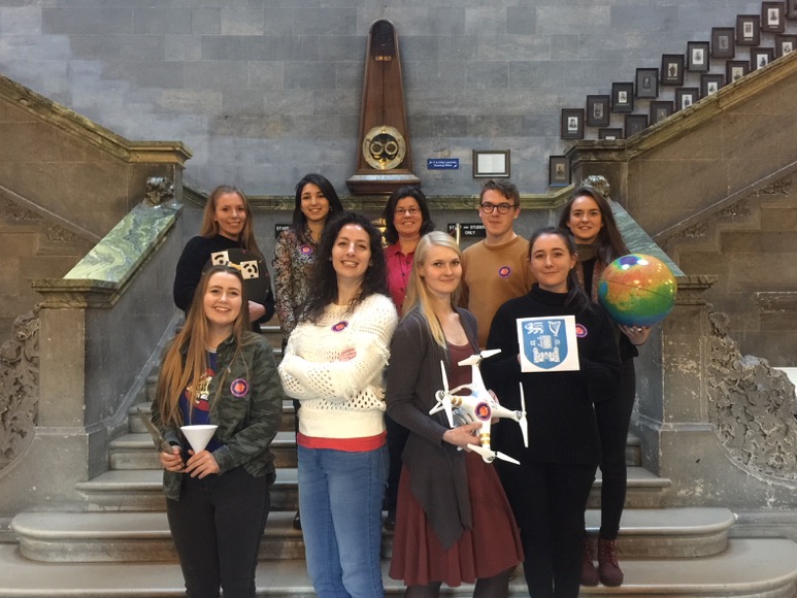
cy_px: 308
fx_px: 691
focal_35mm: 30
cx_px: 395
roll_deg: -0.7
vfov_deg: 46.8
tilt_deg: +0.9
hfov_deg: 60.0
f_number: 2.2
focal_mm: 4.15
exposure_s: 1/4
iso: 125
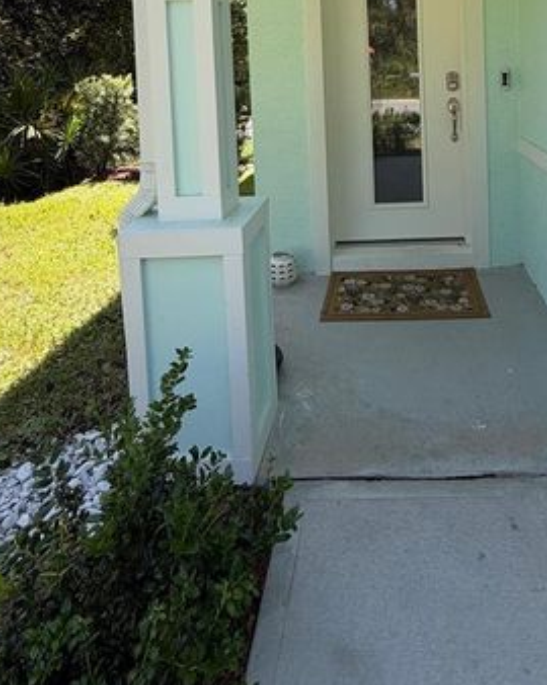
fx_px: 547
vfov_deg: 56.3
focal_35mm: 27
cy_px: 82
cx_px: 379
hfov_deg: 51.8
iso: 64
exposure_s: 1/502
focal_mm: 2.22
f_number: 2.2
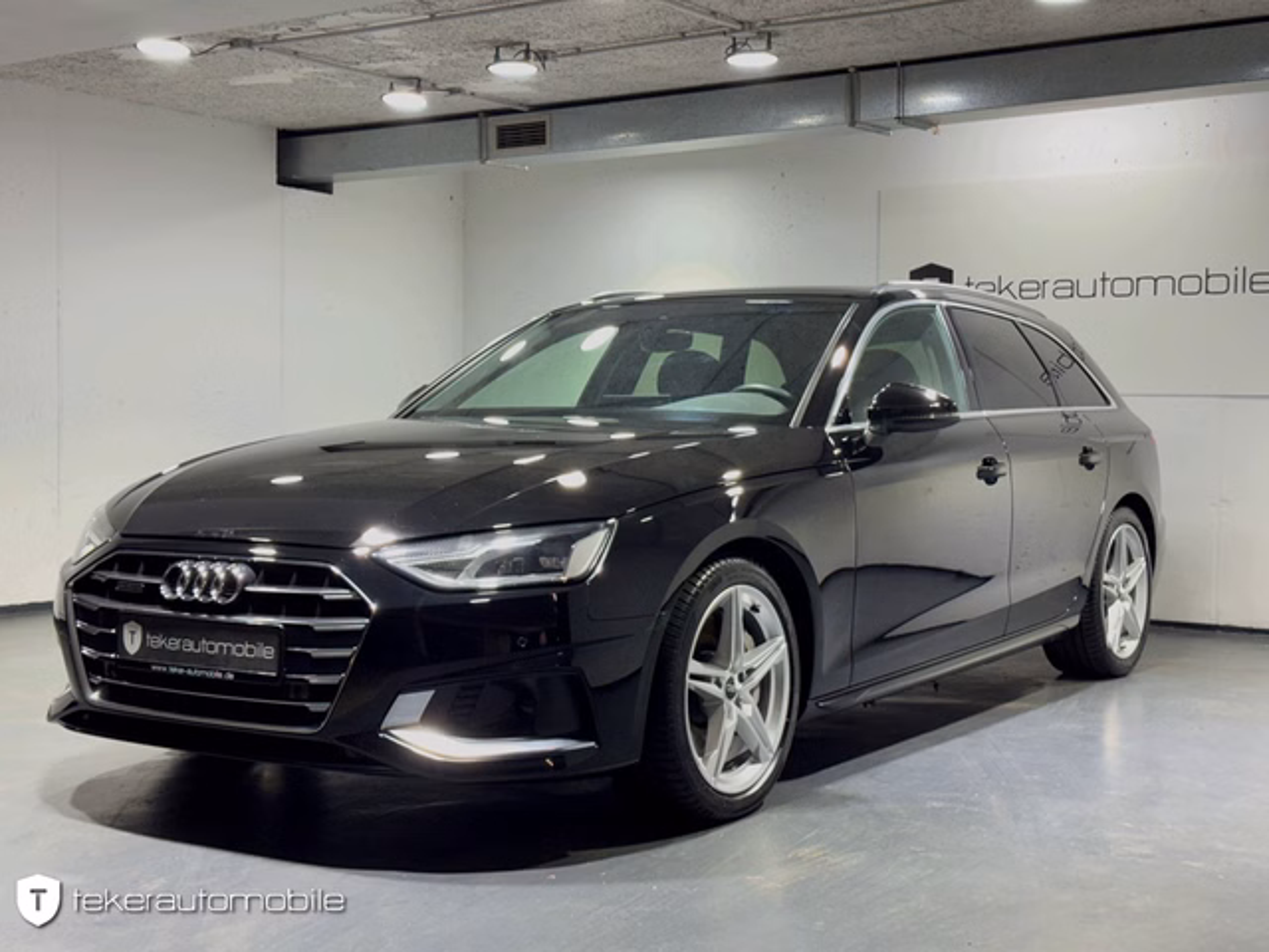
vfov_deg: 30.3
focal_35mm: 48
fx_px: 1760
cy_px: 476
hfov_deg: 39.7
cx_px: 634
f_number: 1.78
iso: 80
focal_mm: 6.76
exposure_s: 1/50
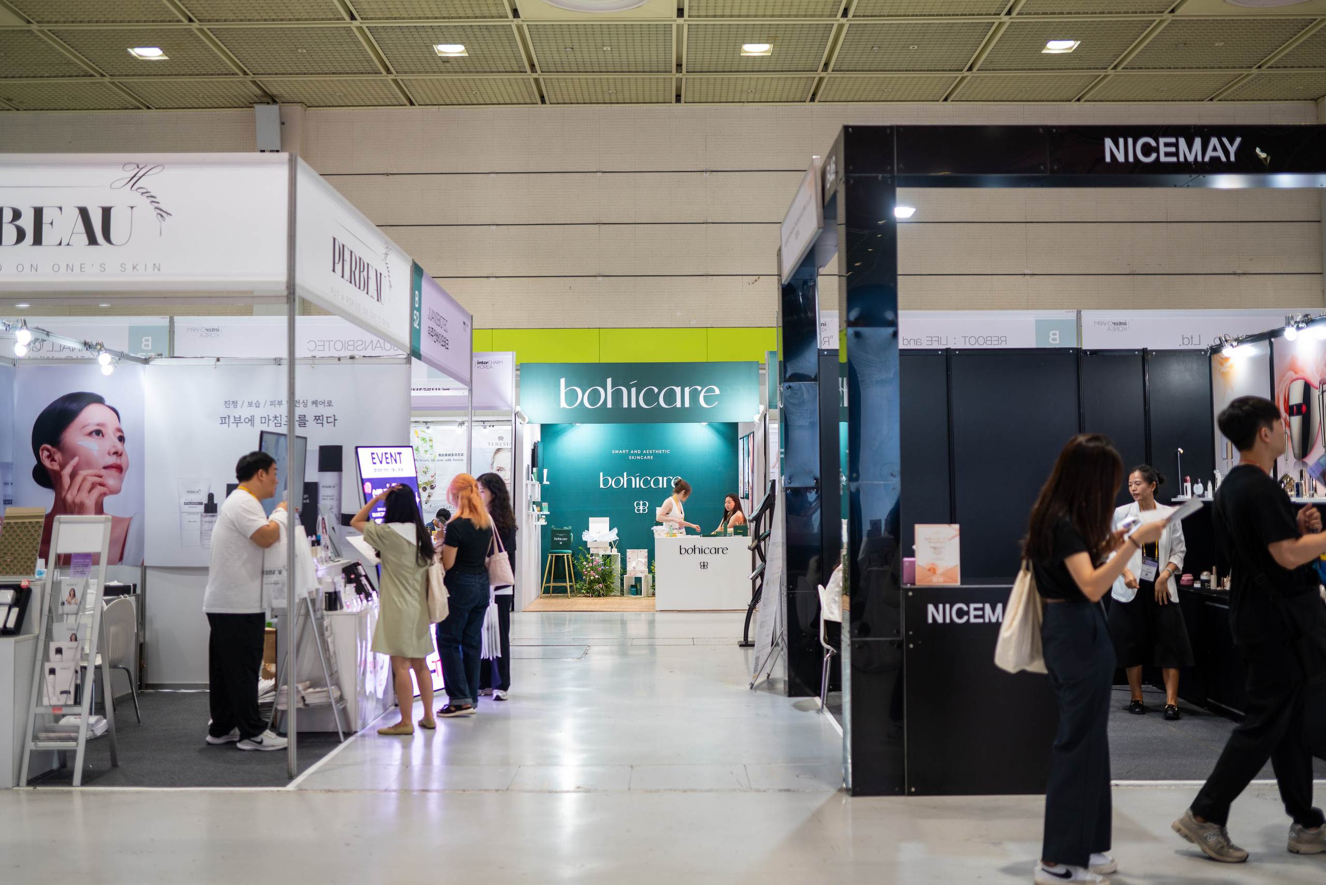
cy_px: 442
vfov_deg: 37.6
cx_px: 663
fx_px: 1299
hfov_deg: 54.1
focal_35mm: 35
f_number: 1.6
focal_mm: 35
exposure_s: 1/100
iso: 160
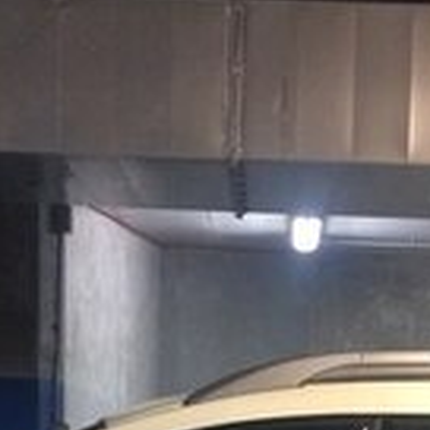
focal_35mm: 124
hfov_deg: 14.0
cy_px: 757
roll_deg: -2.4
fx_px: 1743
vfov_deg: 12.9
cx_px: 304
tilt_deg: -10.9
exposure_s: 1/33
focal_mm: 4.15
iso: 250
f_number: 2.2
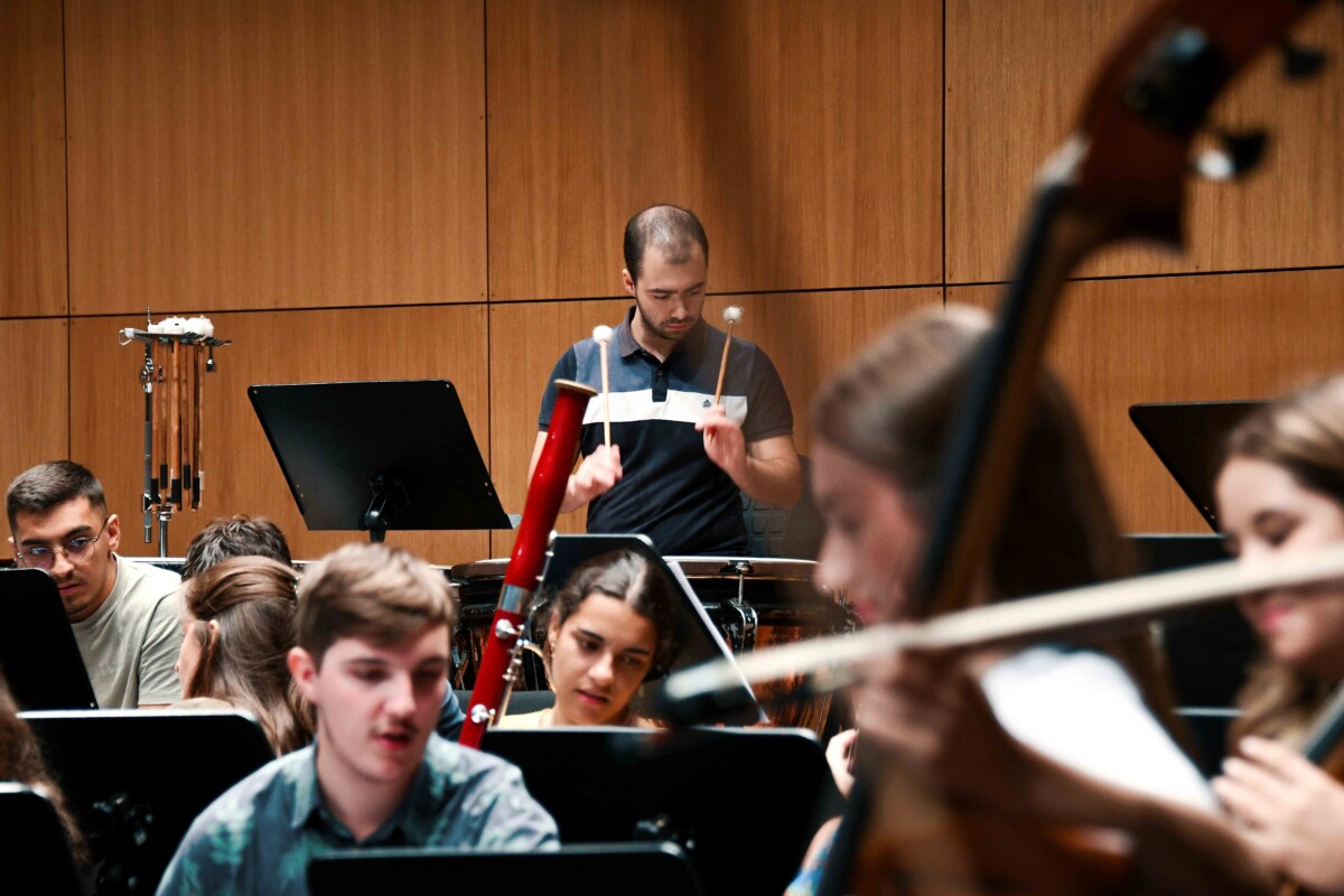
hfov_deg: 16.4
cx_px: 672
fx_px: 4666
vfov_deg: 11.0
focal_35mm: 125
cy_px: 448
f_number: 5.6
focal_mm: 125
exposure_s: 1/80
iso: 2000
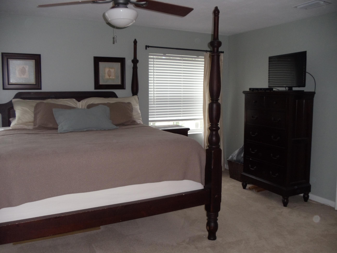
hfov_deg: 42.9
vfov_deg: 32.9
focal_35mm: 44
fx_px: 428
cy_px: 126
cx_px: 168
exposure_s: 1/30
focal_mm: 6
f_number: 3.5
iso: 200
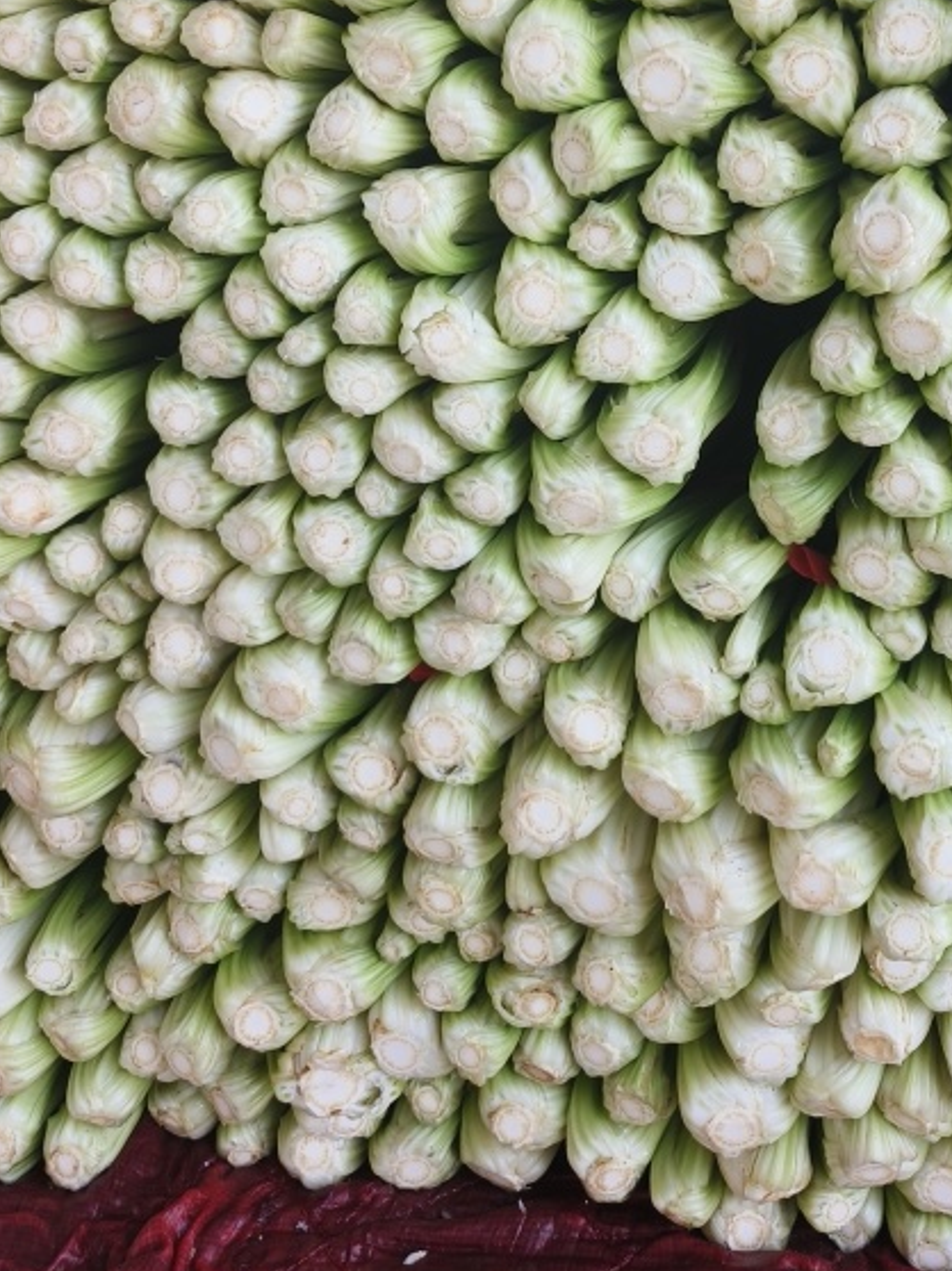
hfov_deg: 32.3
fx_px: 1615
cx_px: 706
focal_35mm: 44
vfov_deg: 40.6
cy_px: 202
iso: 98
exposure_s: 1/100
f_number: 1.75
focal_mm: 5.5
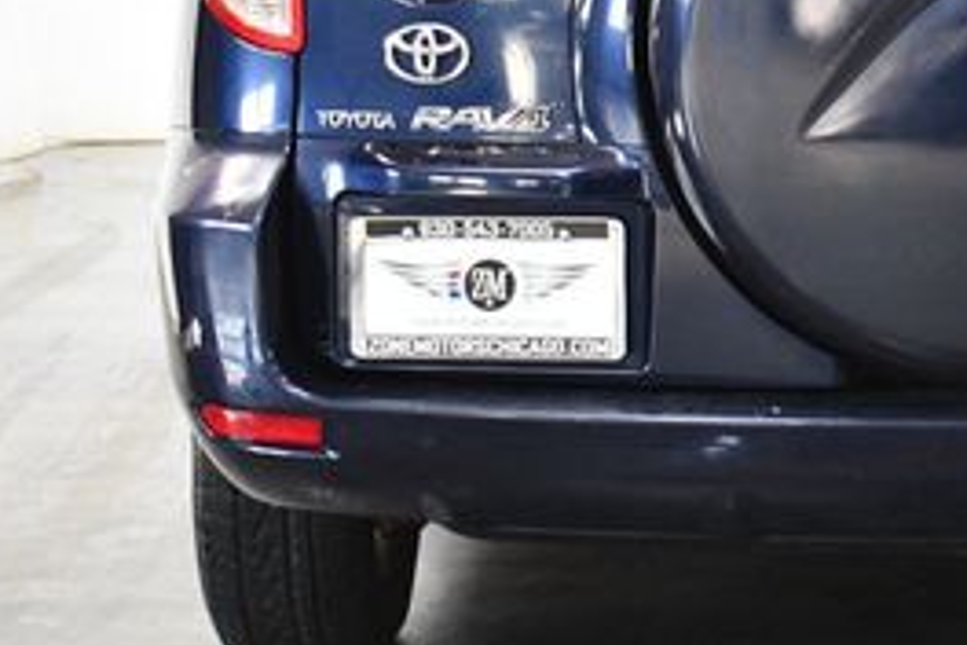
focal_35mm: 138
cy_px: 29
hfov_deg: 14.7
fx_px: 3707
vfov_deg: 9.9
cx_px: 897
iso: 2800
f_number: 4.8
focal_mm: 38
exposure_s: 1/125
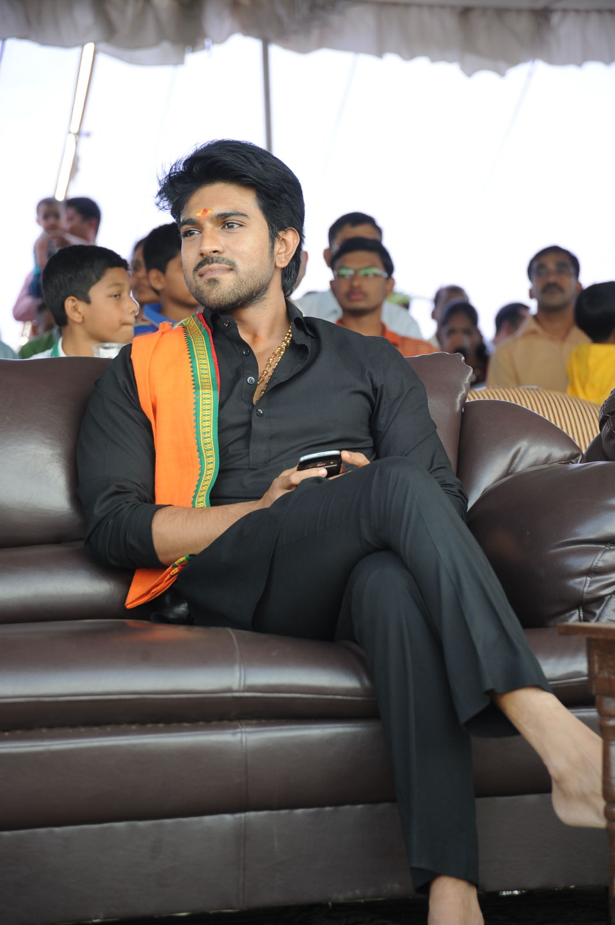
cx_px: 308
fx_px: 3078
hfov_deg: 11.4
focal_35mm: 120
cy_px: 462
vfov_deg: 17.1
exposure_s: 1/125
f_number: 5.6
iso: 640
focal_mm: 120
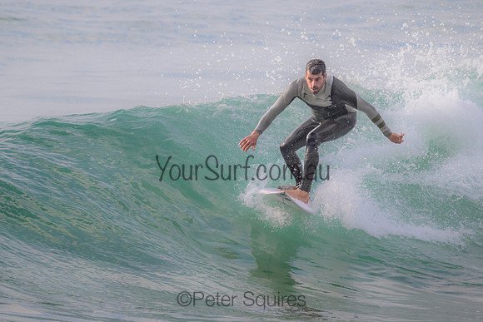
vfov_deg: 1.5
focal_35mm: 925
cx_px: 243
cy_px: 116
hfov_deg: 2.2
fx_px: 12412
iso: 1800
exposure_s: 1/1600
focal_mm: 720
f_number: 11
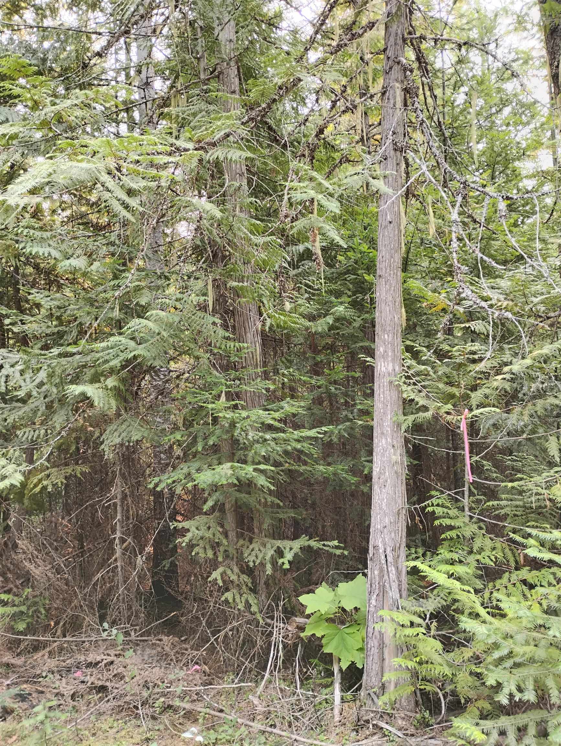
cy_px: 373
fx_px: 604
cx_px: 280
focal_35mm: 28
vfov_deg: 63.4
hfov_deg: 49.8
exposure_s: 1/60
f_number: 1.8
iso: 334
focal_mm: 4.26
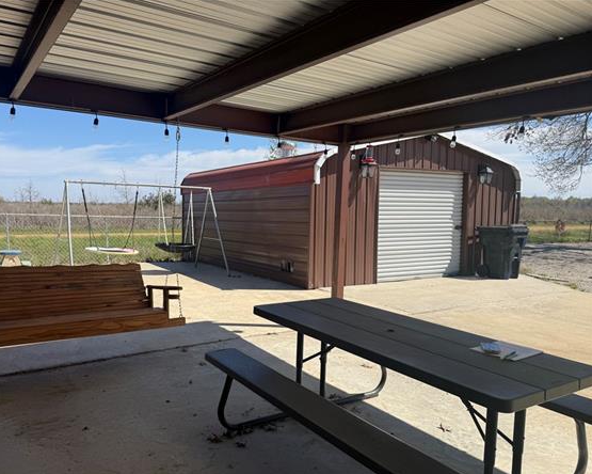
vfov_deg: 53.1
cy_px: 255
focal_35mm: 27
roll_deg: -0.4
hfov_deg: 63.8
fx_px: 473
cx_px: 253
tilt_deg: -7.5
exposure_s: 1/5319
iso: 80
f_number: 1.78
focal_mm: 6.76
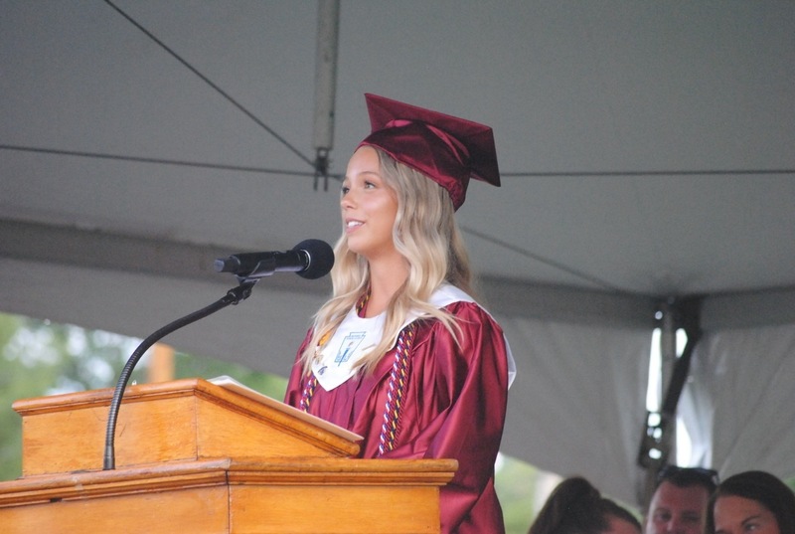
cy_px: 267
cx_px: 398
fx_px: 6639
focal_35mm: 300
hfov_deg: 6.9
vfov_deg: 4.6
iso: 1250
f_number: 5.6
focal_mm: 200
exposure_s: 1/500
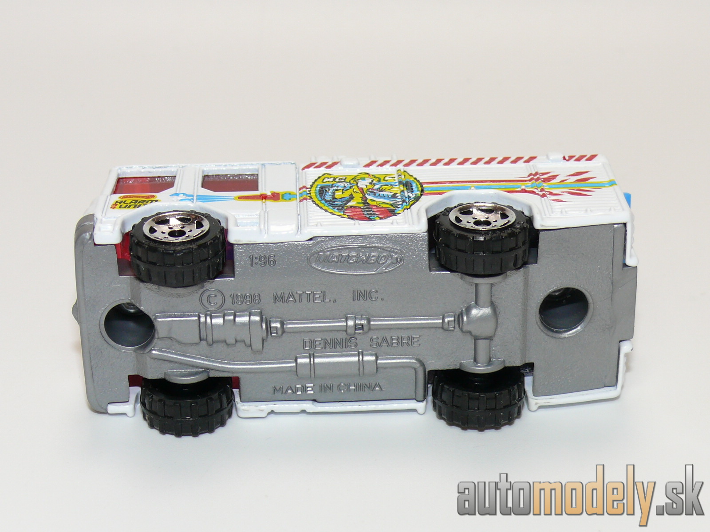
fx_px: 1825
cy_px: 266
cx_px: 355
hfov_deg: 22.0
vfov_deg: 16.6
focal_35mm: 89
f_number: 4
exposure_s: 1/30
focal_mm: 12.5
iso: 100
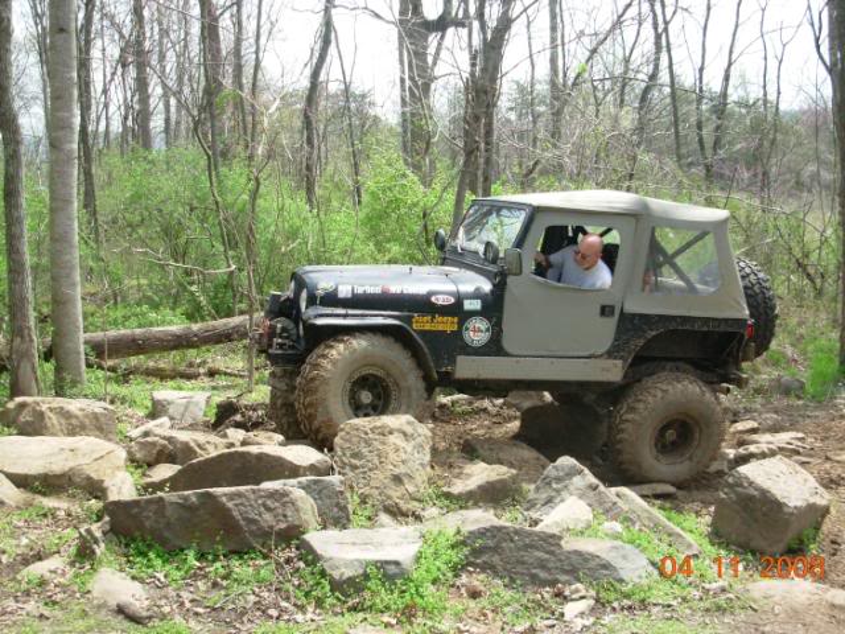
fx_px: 928
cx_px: 422
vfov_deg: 37.7
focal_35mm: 38
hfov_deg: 49.0
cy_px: 317
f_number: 2.9
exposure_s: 1/296
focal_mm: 6.3
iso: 50
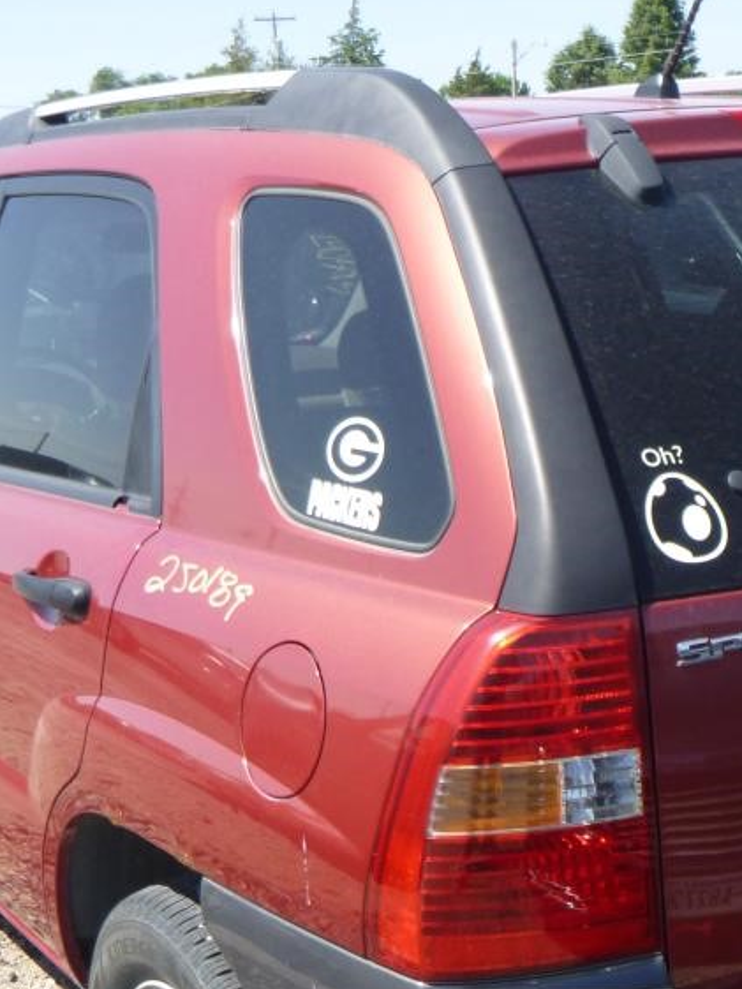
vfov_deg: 33.5
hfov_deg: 25.6
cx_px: 478
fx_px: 1628
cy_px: 656
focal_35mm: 57
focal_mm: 4.5
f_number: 3.9
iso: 100
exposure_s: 1/250
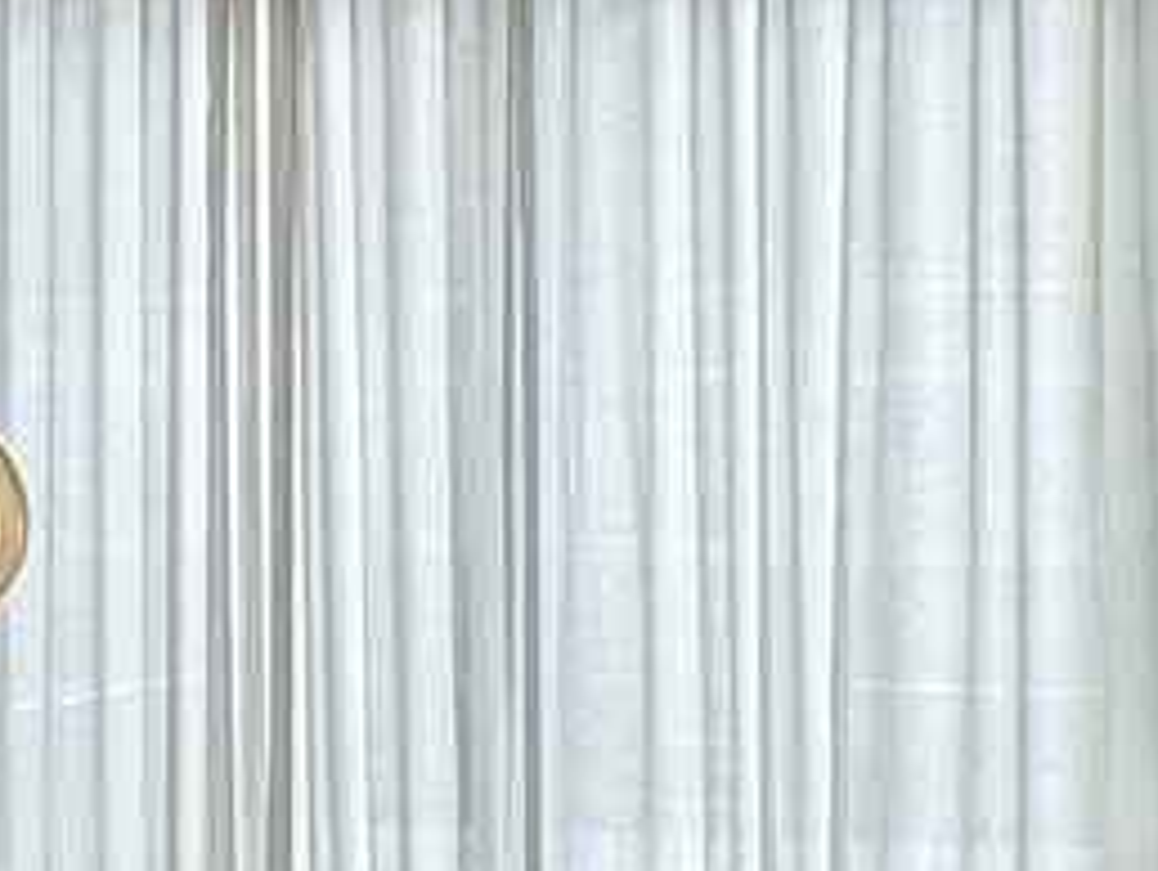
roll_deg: +0.2
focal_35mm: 111
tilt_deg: -0.1
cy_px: 458
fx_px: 3717
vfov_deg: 13.4
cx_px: -763
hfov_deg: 15.7
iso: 40
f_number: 2.2
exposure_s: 1/101
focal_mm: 2.22
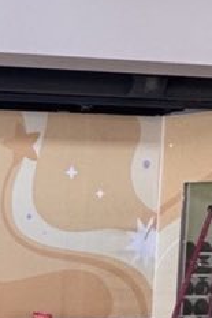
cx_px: -398
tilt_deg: -4.3
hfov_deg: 11.6
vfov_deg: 26.5
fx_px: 663
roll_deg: -0.4
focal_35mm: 75
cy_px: 257
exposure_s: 1/99
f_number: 2.2
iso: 160
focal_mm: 2.22
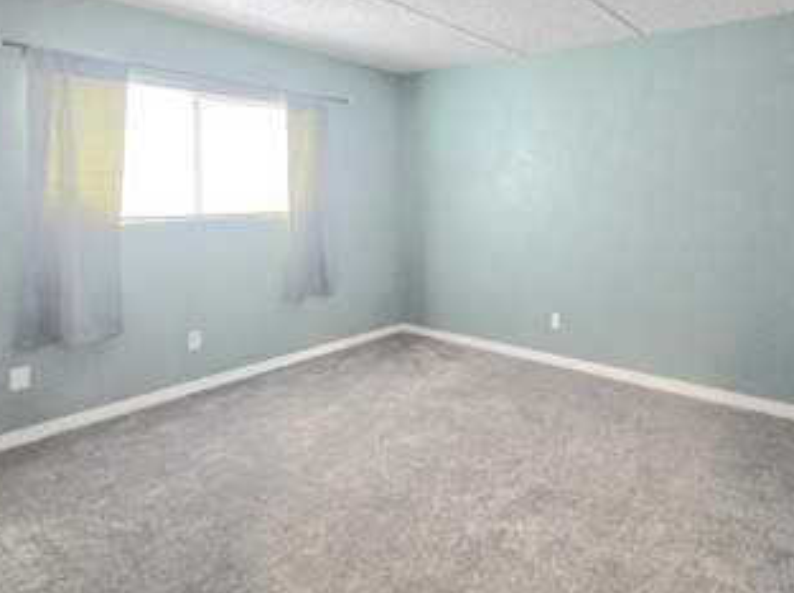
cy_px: 200
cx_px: 573
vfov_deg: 64.2
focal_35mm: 20
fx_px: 458
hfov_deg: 77.1
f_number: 2.2
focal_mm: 2.2
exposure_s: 1/60.2
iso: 500
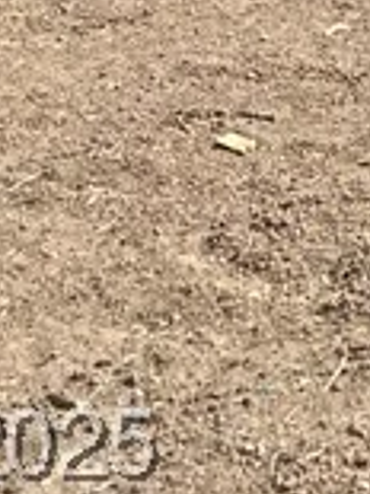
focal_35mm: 172
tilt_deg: +3.8
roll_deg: +3.8
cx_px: 951
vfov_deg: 8.9
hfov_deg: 7.9
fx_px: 2455
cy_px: -1096
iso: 50
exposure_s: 1/4149
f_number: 1.6
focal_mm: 5.1
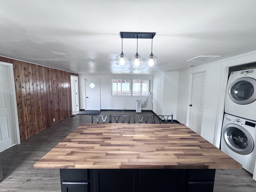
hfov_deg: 102.1
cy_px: 96
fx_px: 104
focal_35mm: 14
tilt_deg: -6.0
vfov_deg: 85.7
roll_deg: -1.1
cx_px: 128
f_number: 2.2
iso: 250
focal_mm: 2.22
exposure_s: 1/120
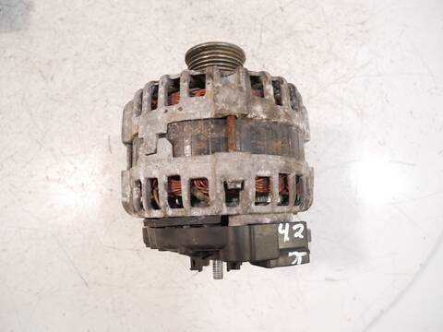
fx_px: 333
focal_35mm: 26
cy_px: 166
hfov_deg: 67.3
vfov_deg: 53.1
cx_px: 222
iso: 1000
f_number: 3.5
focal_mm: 13
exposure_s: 1/60
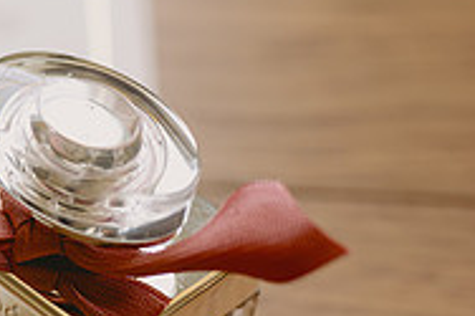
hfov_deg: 12.7
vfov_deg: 8.9
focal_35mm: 154
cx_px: -232
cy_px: 270
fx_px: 2030
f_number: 2.5
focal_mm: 50
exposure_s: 1/320
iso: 320
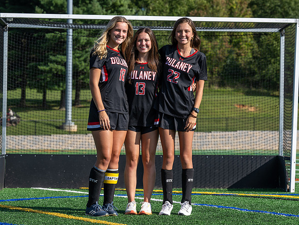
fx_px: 1048
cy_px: 120
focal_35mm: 121
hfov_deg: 16.2
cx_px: 189
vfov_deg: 12.3
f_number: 5.6
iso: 40
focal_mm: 92
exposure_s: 1/250
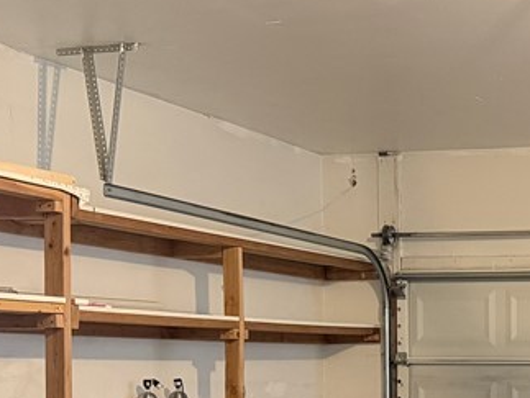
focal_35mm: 76
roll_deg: -0.2
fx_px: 1165
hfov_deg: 23.7
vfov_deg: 18.8
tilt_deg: -1.5
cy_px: 421
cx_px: 607
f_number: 1.78
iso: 500
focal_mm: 6.76
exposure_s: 1/60
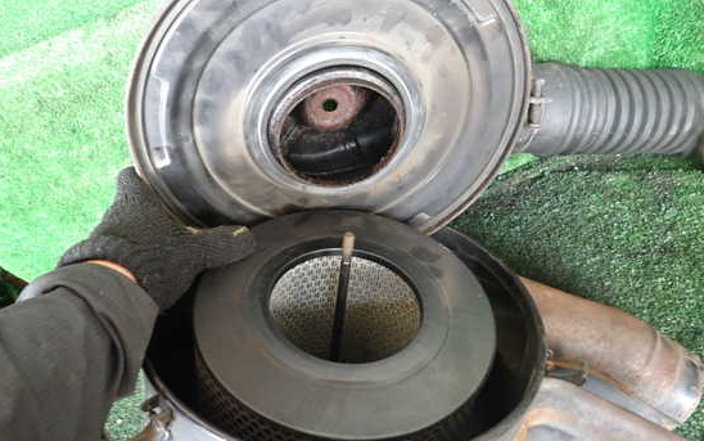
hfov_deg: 64.6
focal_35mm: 29
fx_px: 557
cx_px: 351
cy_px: 185
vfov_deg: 43.1
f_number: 2
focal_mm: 4.5
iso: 250
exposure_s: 1/30
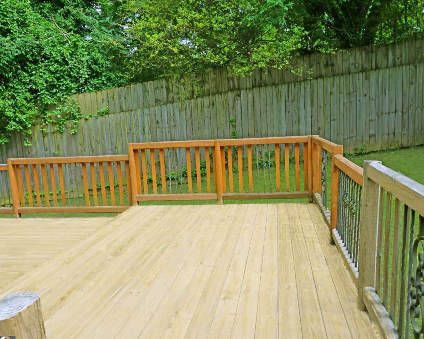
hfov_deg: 60.3
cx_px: 233
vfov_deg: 50.0
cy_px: 172
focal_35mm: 29
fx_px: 364
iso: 100
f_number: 7.1
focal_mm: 16
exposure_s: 1/80
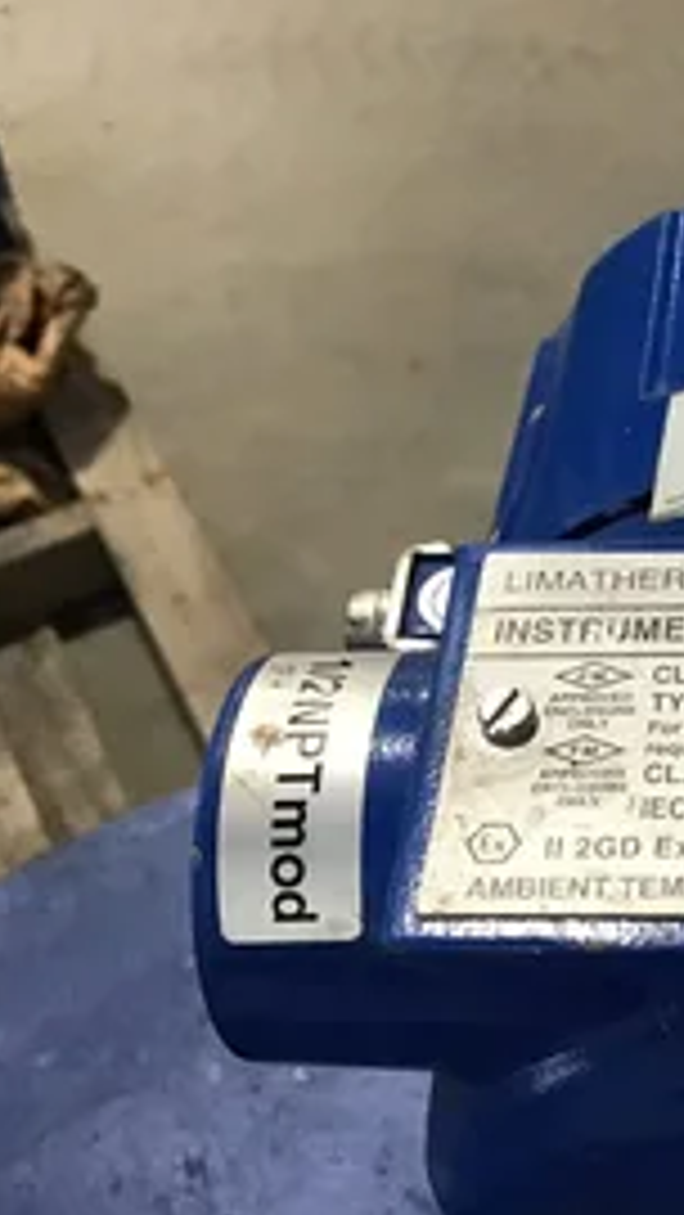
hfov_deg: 22.2
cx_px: 819
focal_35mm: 50
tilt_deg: -51.6
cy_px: 670
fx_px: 1611
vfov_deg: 41.3
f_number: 2.4
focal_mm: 3.3
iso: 125
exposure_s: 1/30
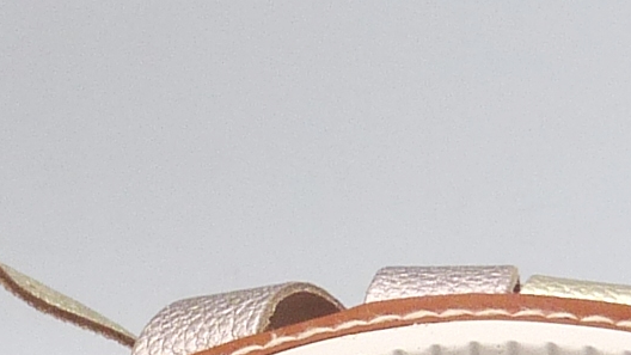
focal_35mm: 165
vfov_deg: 7.2
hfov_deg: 13.0
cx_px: 177
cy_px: 528
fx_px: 2761
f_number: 4.5
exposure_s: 1/200
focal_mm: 4.9
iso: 100
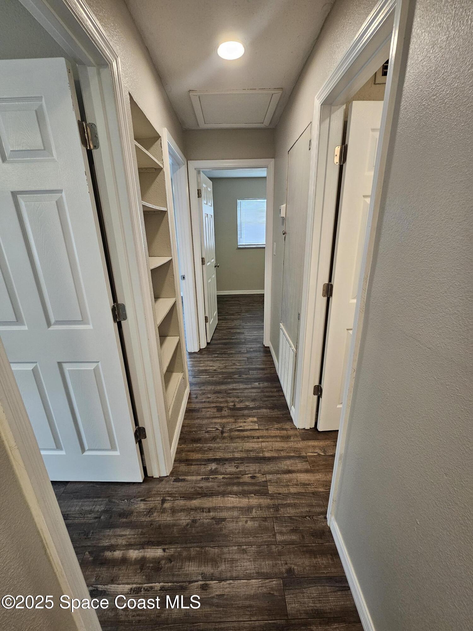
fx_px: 237
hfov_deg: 89.9
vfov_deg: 106.2
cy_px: 316
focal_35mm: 13
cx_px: 236
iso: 200
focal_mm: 2.2
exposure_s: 1/60
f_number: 2.2
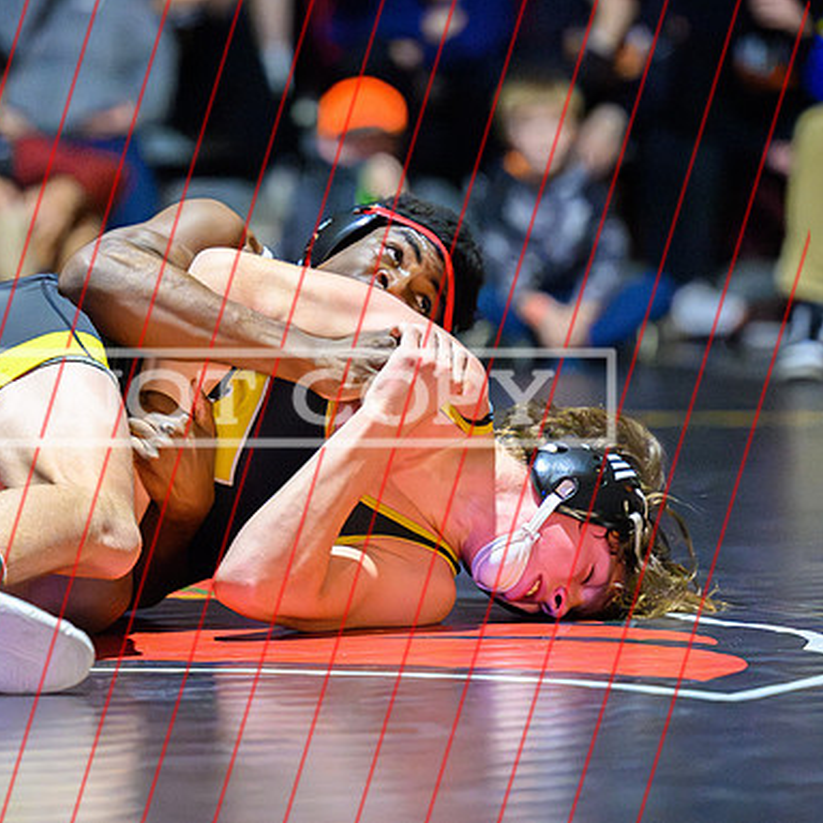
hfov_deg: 7.1
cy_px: 446
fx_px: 6617
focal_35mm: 246
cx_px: 348
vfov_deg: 7.1
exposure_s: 1/640
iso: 25600
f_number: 2.8
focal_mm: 150
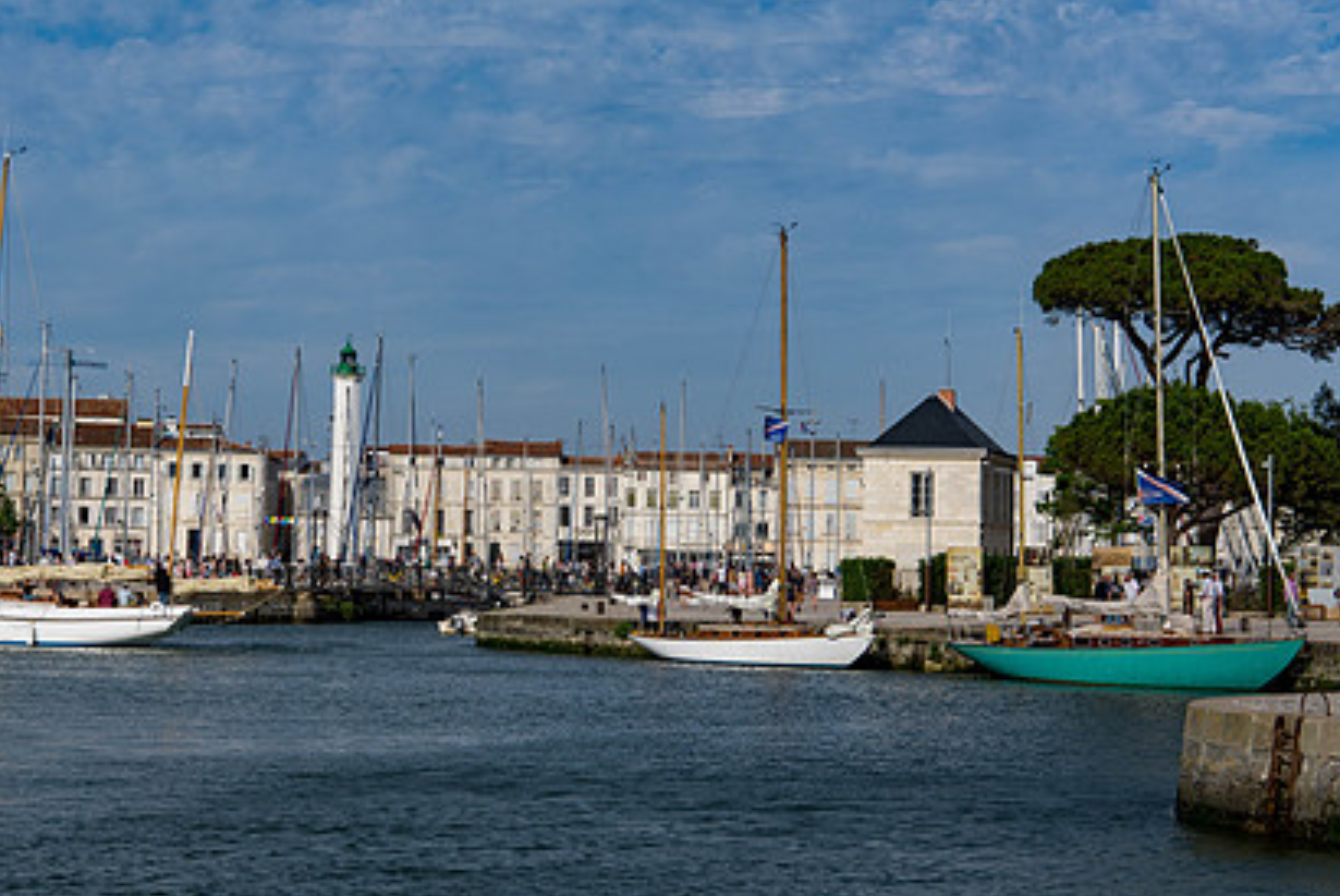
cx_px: 680
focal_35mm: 82
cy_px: 312
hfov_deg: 24.7
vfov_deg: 16.6
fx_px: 3054
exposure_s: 1/1000
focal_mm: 58
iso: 64
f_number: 8
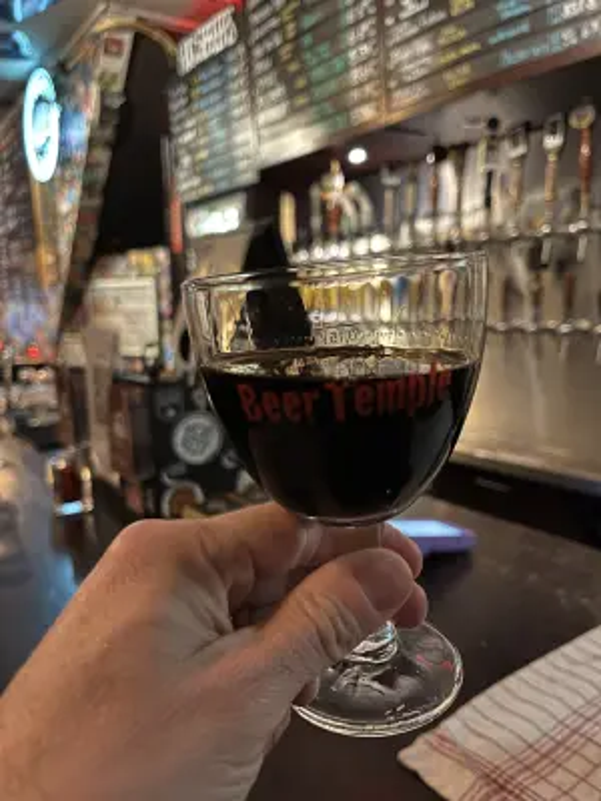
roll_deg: +0.7
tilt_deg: -8.7
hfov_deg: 53.1
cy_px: 400
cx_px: 300
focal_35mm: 26
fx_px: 602
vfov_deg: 67.3
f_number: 1.6
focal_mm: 5.1
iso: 1000
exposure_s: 1/20
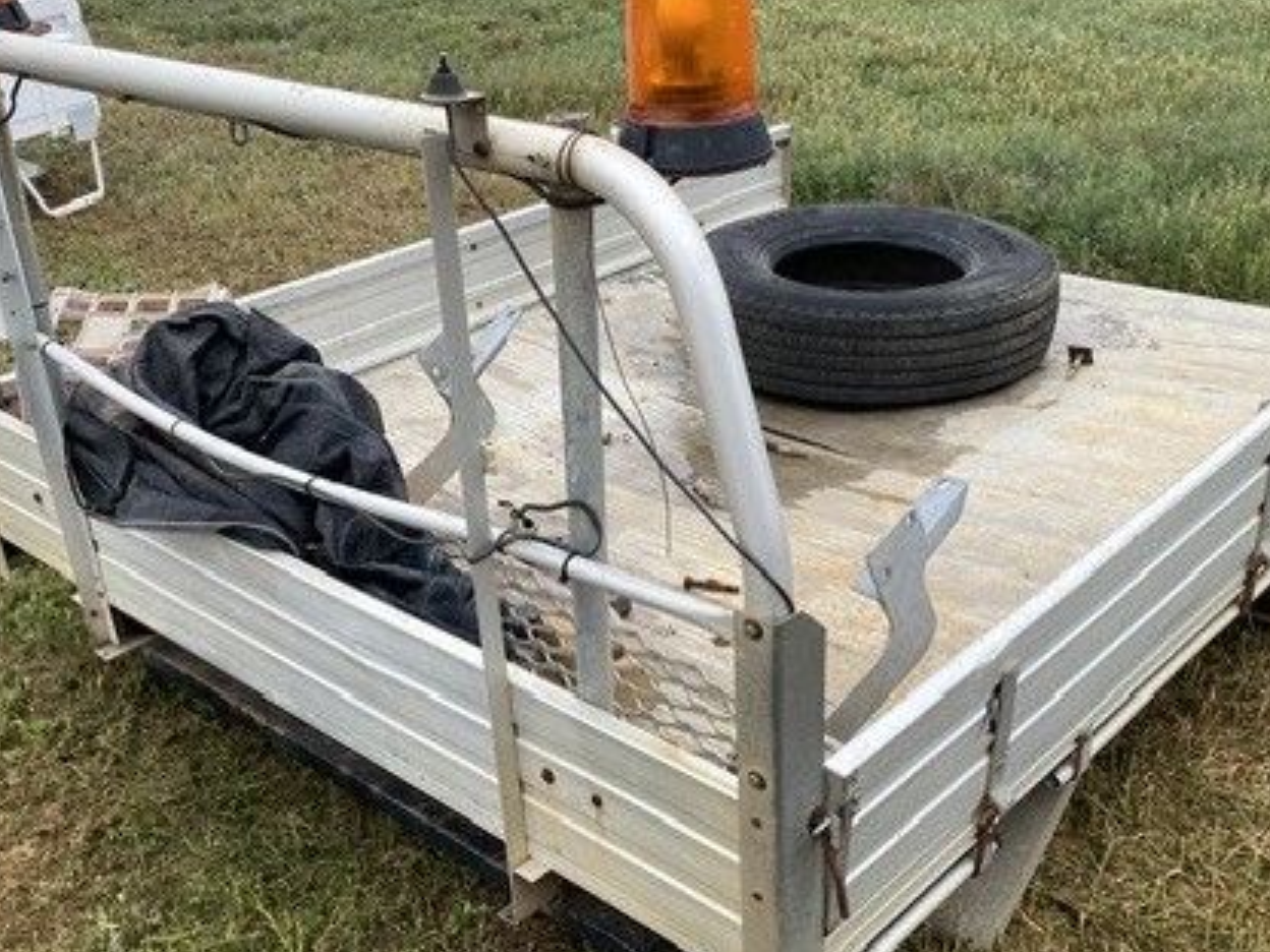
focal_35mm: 40
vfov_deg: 35.8
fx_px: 1468
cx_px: 647
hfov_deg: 46.8
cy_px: 574
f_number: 1.8
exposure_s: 1/772
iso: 32
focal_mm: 4.25
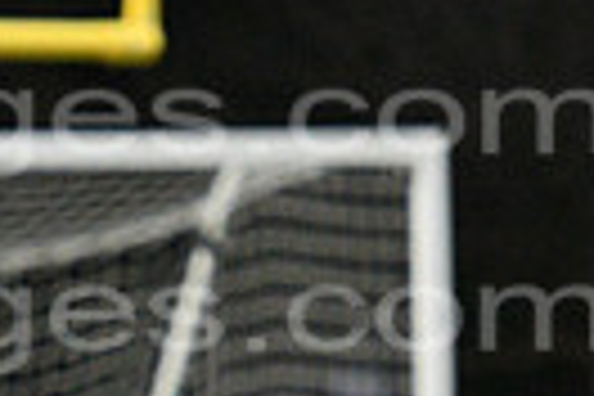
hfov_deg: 2.0
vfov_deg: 1.3
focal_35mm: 1019
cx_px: -396
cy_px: 614
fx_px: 16815
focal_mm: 155
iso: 7200
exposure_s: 1/800
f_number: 2.8
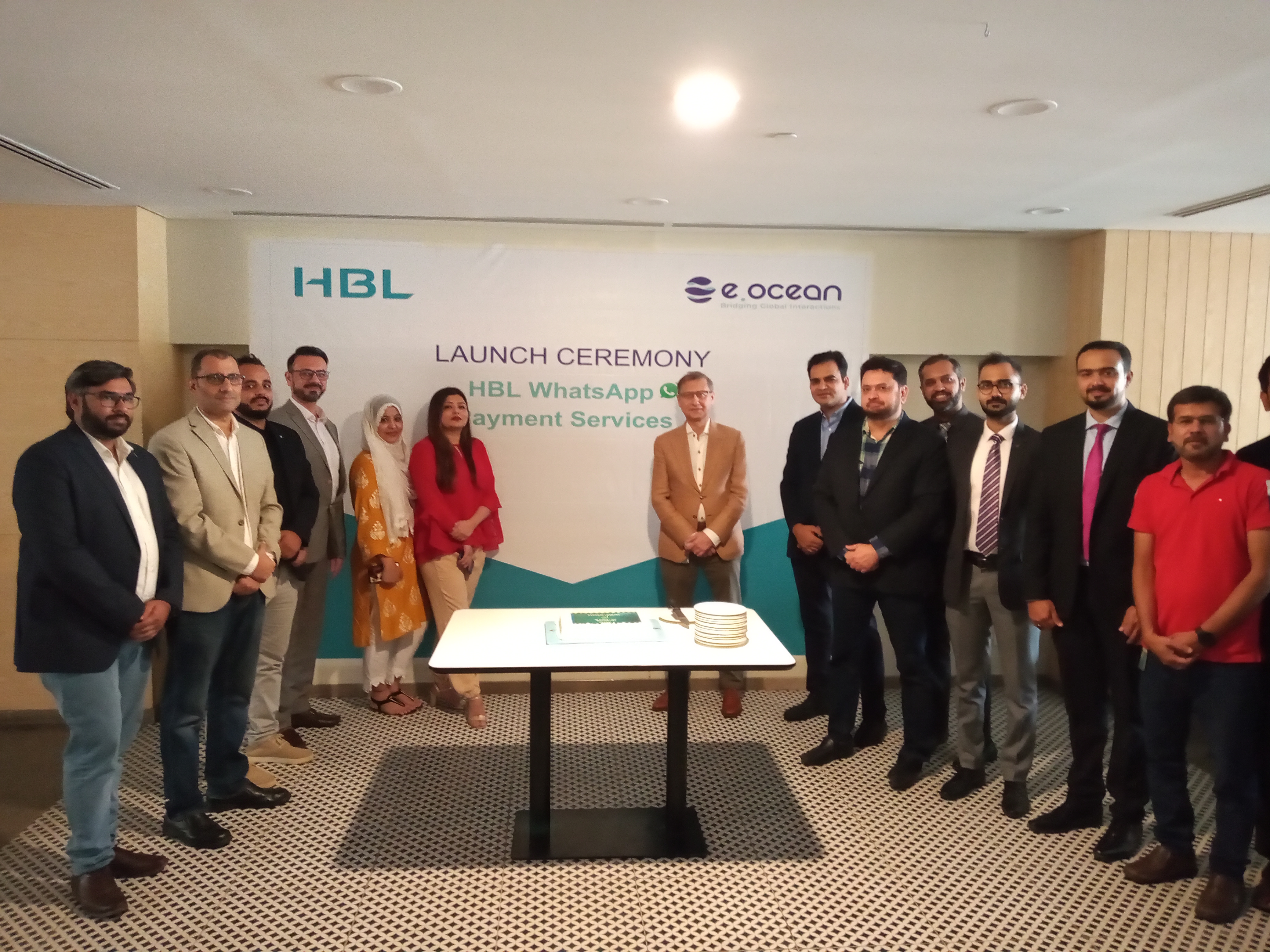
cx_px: 635
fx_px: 734
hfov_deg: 81.7
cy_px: 476
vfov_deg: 66.0
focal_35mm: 20
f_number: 2
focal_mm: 3.54
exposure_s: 1/20
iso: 1233
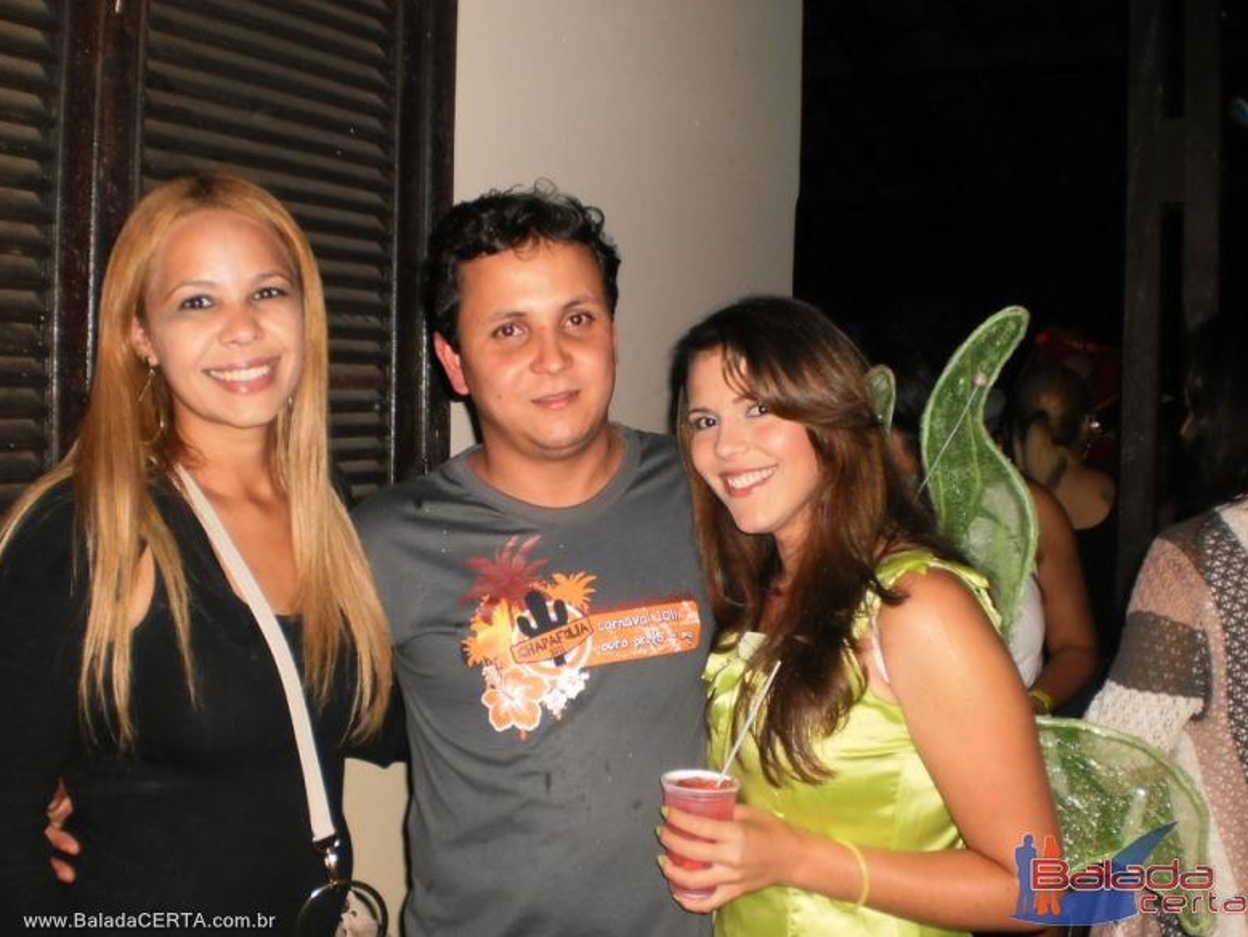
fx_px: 1334
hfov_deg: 50.1
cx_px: 632
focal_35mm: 37
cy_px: 472
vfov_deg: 38.7
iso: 160
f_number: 3.1
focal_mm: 6.3
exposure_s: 1/30
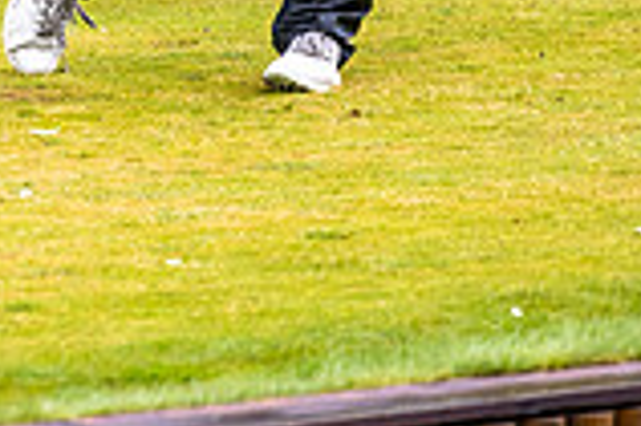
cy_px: -331
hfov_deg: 1.9
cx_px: -353
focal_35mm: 1101
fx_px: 19583
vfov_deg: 1.2
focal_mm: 300
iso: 320
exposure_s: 1/800
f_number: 4.5
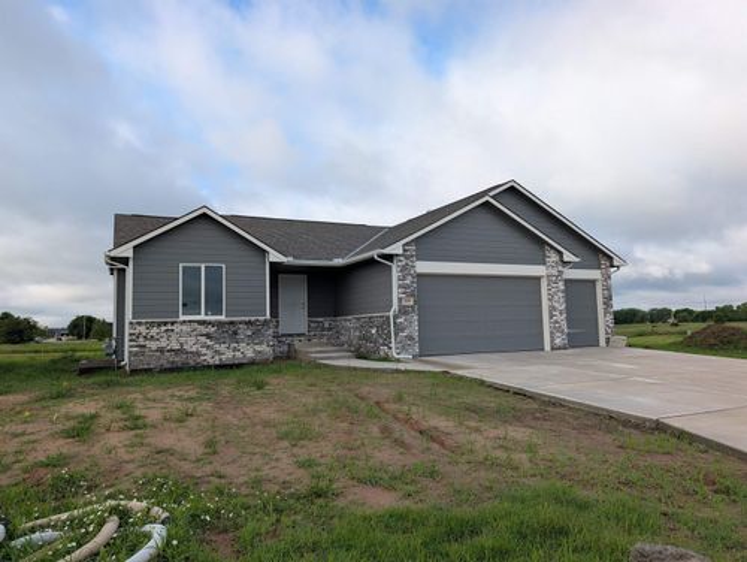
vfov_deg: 56.9
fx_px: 518
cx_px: 374
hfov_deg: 71.5
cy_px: 281
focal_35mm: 24
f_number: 1.68
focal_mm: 6.9
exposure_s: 1/717
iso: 18
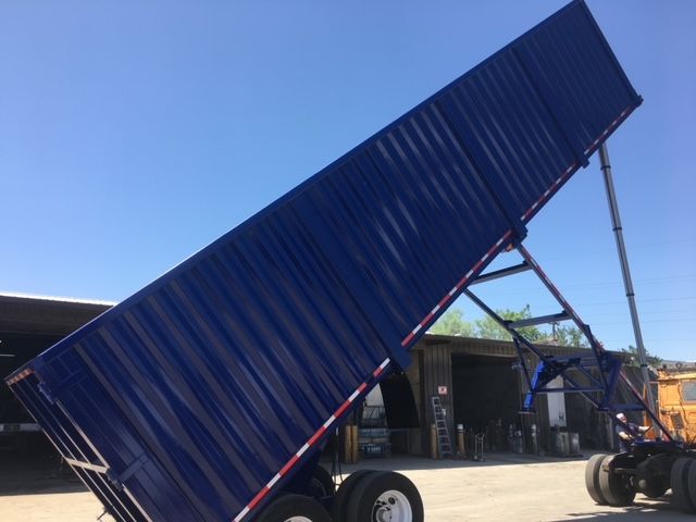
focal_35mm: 29
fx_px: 583
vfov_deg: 48.2
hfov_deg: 61.7
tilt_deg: +14.2
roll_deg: +0.5
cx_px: 348
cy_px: 261
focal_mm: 4.15
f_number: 2.2
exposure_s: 1/785
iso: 25
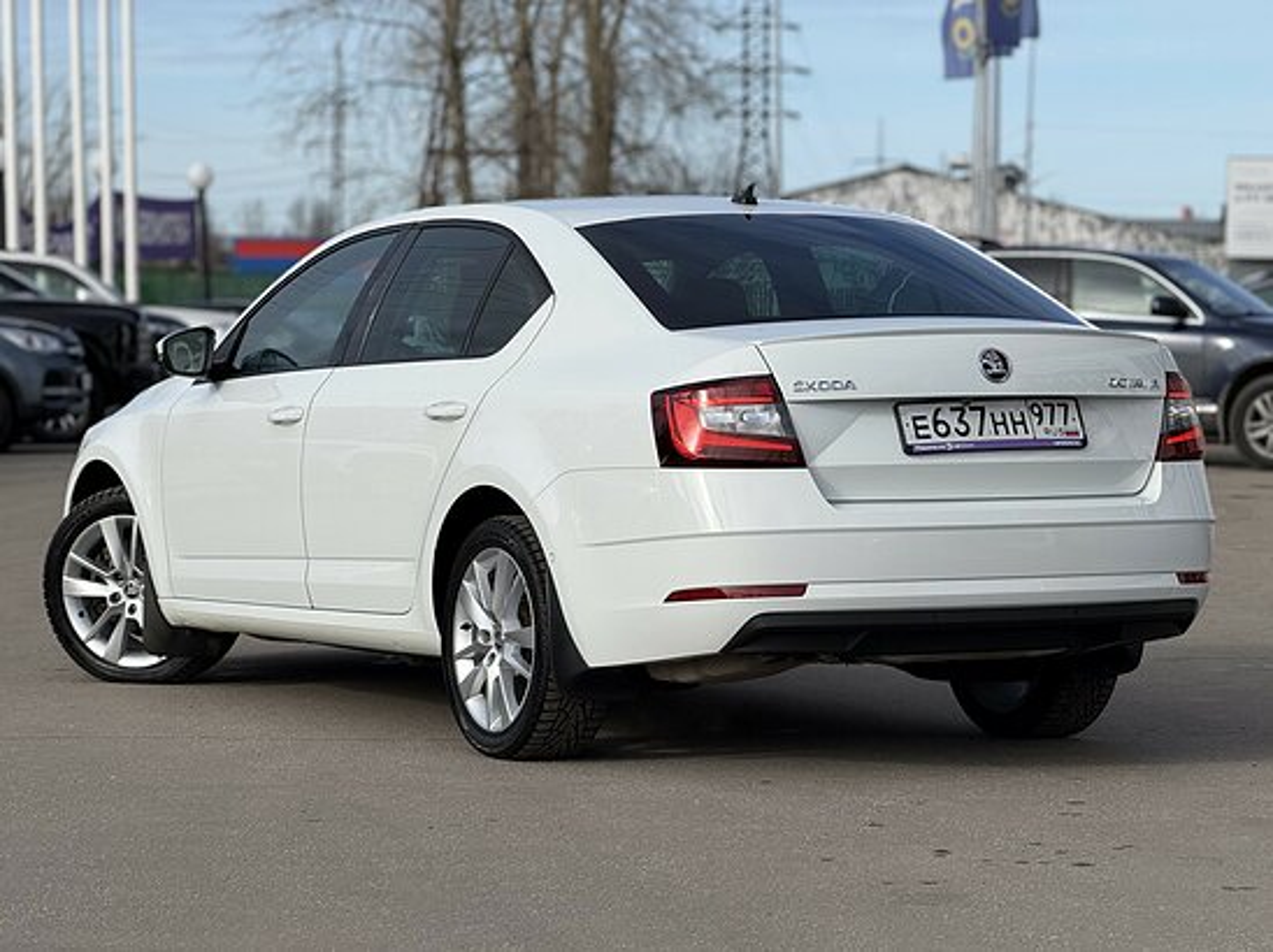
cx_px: 636
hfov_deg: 16.4
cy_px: 476
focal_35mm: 120
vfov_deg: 12.3
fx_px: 4409
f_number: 2.8
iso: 50
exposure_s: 1/1650
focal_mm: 15.66
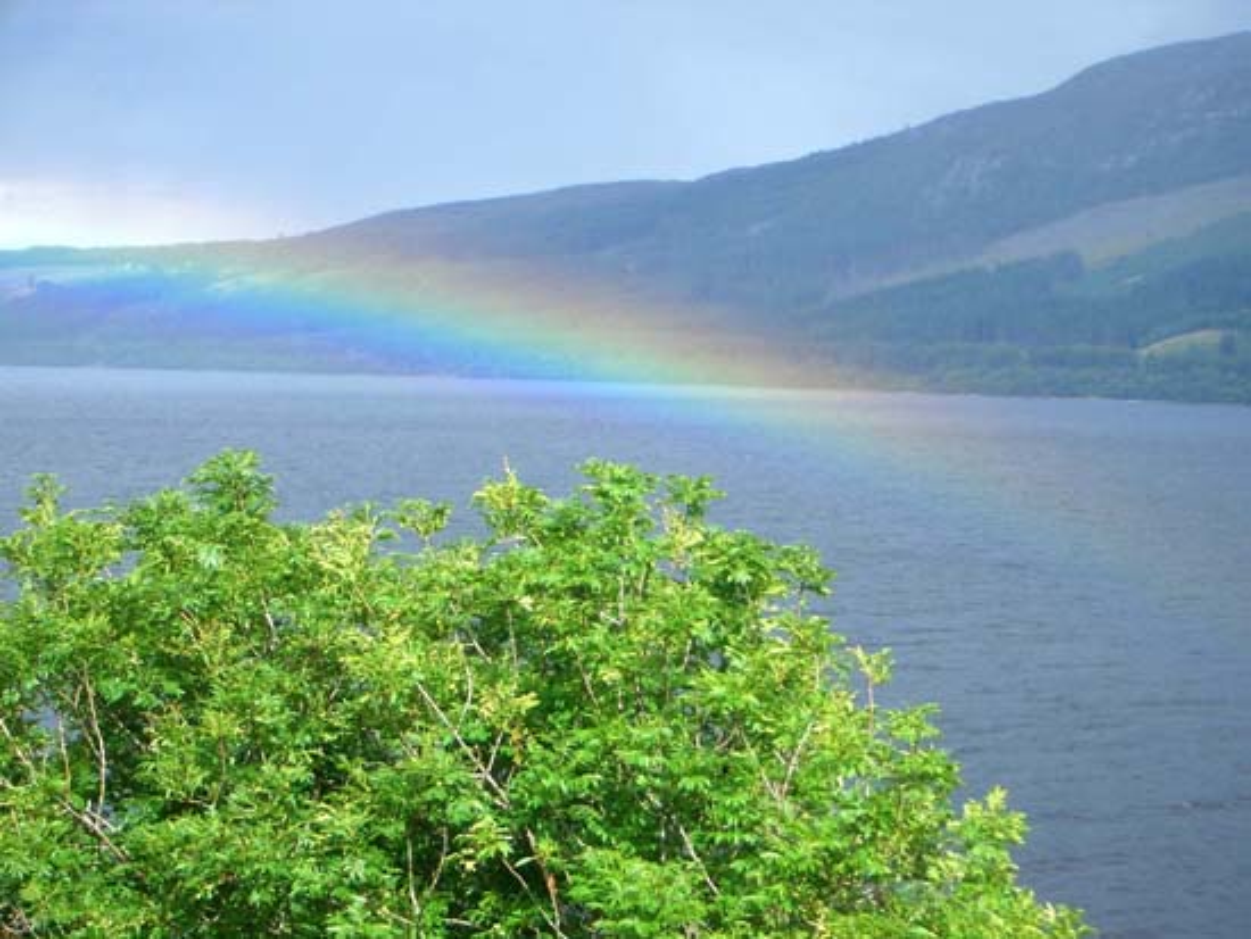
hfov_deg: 18.7
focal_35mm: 105
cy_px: 470
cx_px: 626
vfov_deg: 14.1
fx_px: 3796
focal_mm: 17.4
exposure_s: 1/100
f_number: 7.7
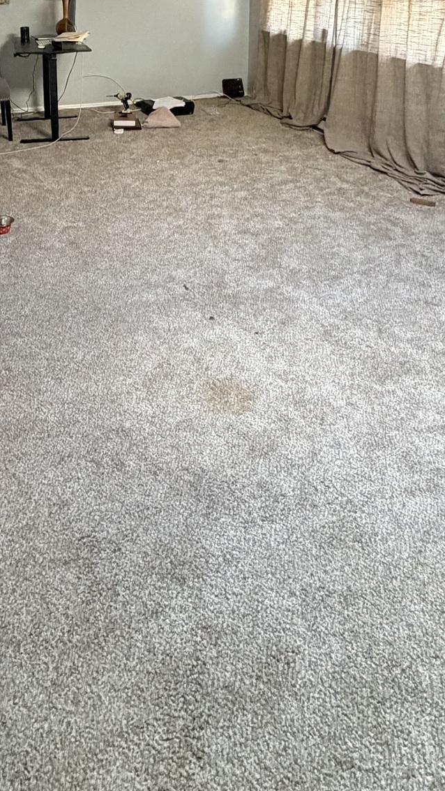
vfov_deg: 54.5
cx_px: 122
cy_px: 78
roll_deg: +1.7
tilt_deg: -9.6
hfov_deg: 37.0
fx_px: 650
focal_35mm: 31
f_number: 2.2
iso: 500
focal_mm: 2.22
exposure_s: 1/60
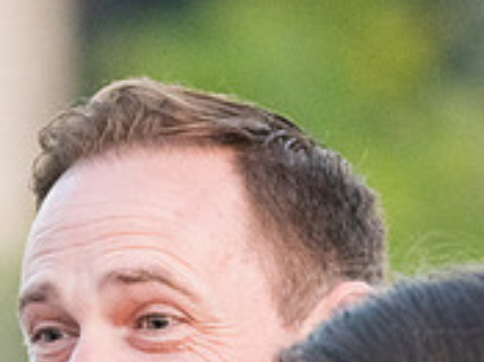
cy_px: 500
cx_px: 405
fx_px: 10912
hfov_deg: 2.5
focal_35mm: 781
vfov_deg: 1.9
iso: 3200
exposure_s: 1/1600
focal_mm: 150
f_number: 2.8
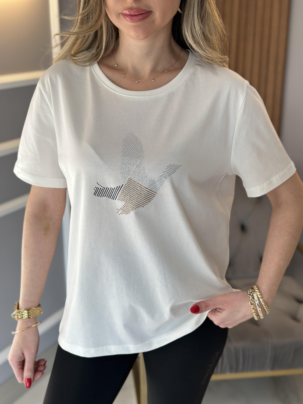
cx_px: 152
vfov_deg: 39.7
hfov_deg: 30.3
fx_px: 560
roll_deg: +0.0
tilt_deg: -18.6
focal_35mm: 48
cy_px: 202
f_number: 1.78
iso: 100
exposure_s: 1/121
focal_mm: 6.86
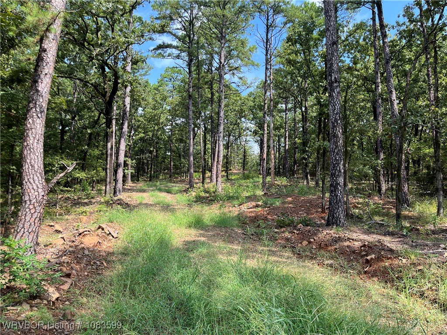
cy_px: 168
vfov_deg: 53.1
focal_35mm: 26
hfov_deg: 67.3
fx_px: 336
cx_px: 224
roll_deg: -0.5
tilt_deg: +7.7
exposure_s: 1/852
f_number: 1.6
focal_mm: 5.1
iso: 50
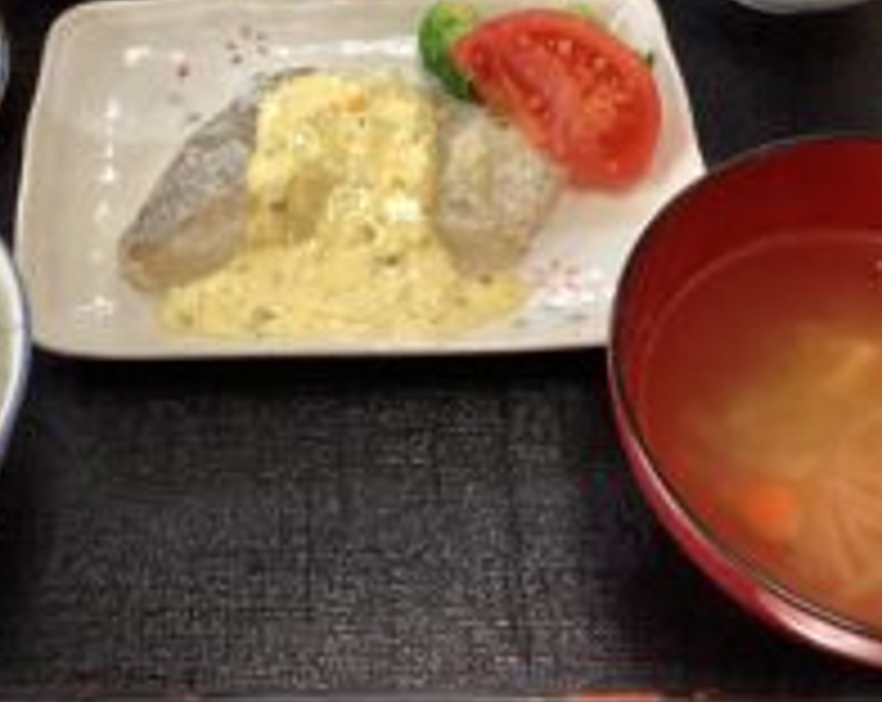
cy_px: 205
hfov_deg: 32.4
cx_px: 344
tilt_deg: -52.1
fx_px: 1511
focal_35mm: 58
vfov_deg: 25.9
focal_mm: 3.3
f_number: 2.4
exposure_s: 1/60
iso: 100
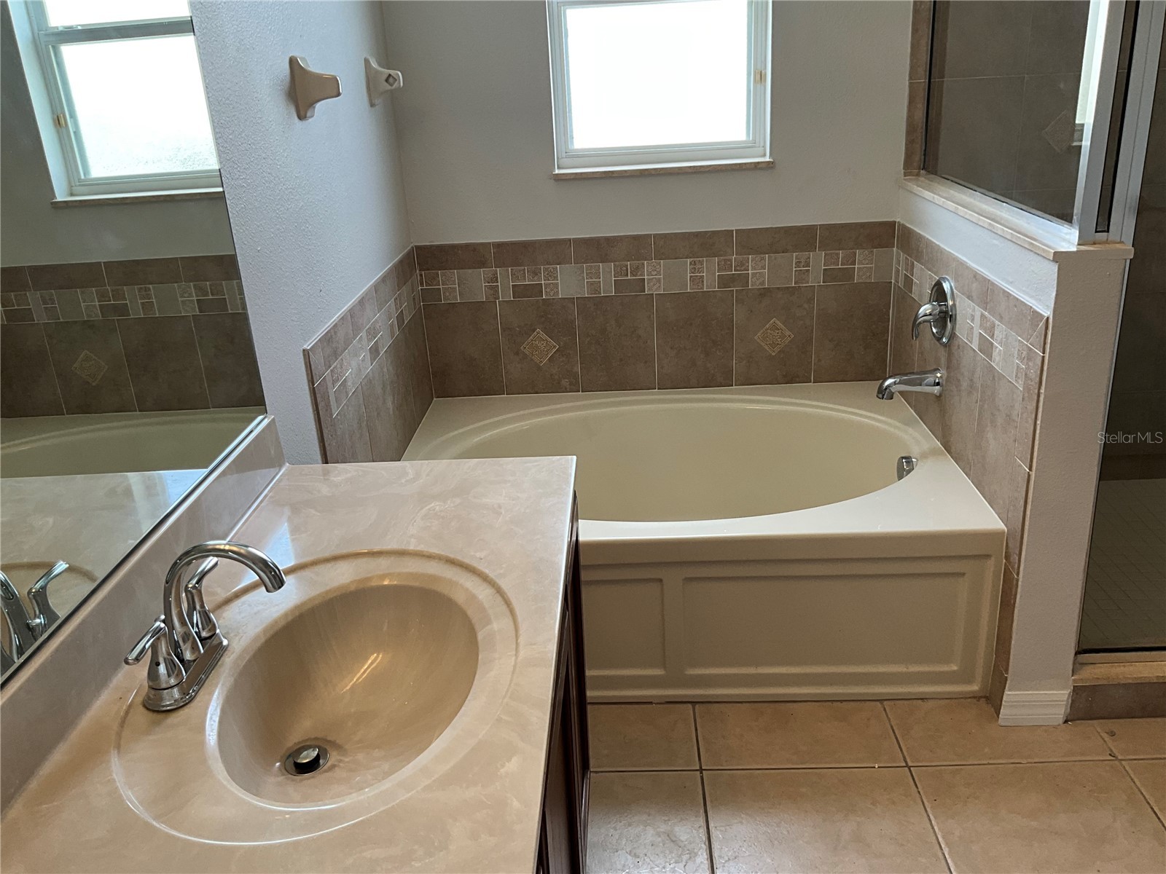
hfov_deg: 61.7
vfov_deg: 48.2
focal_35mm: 29
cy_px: 437
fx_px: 977
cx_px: 583
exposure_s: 1/120
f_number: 1.8
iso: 50
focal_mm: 3
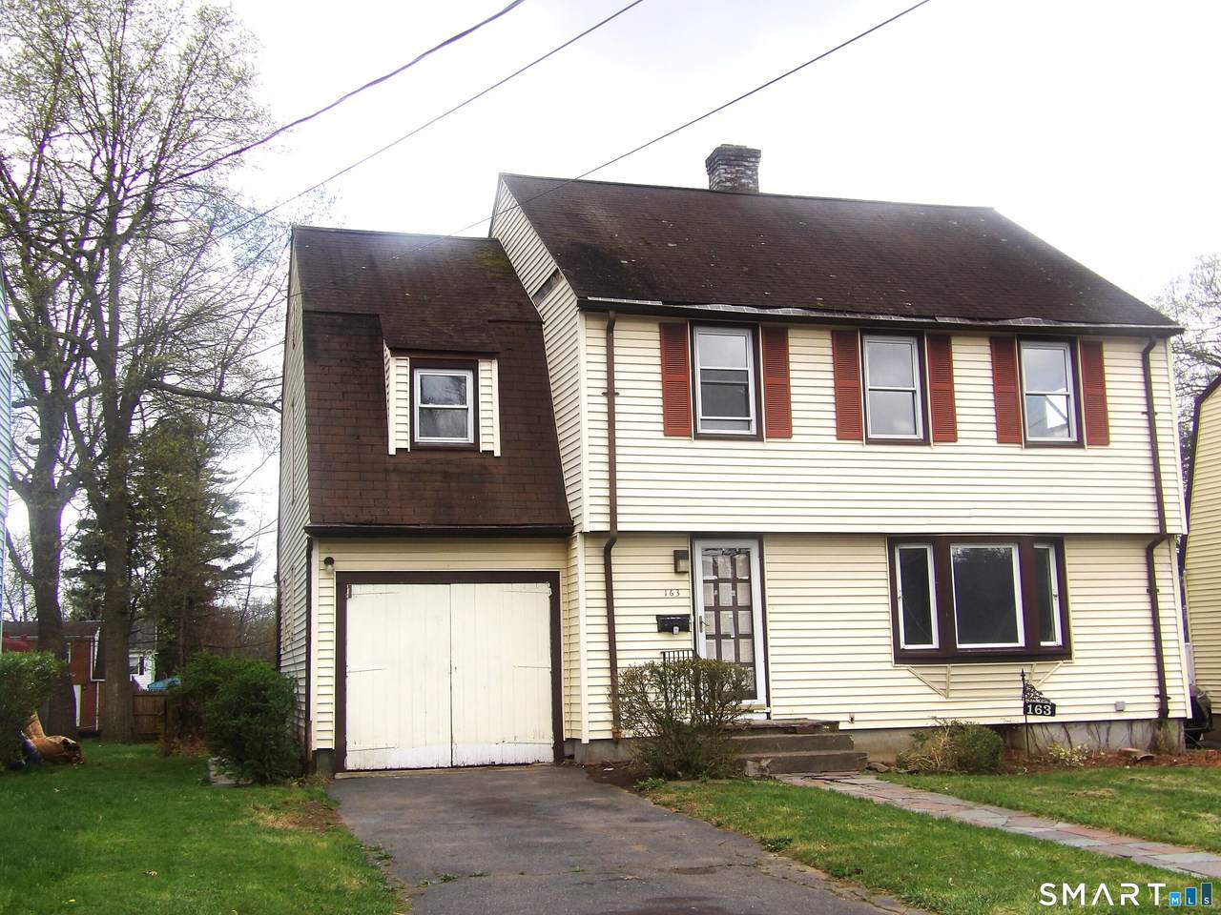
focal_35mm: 39
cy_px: 458
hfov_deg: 47.9
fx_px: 1376
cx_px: 610
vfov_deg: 36.8
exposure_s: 1/696
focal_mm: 7
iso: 100
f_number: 3.7
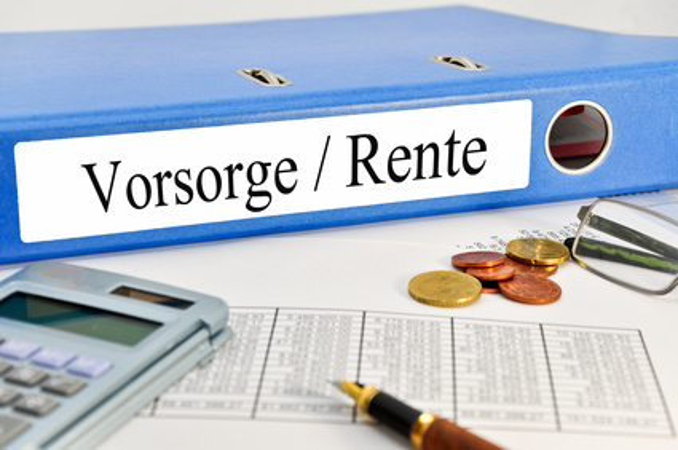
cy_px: 225
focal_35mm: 87
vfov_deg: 15.7
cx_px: 339
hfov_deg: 23.4
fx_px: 1636
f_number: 10
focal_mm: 58
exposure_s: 1/60
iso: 320
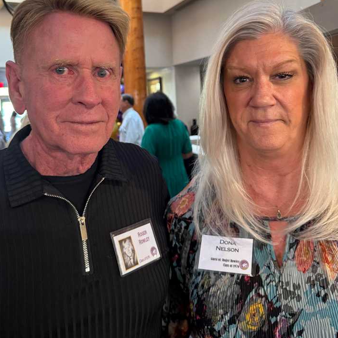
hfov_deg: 51.1
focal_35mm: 32
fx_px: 354
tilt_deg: -0.2
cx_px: 166
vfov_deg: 50.0
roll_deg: +3.7
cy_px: 108
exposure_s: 1/60
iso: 400
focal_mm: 6.76
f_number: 1.78
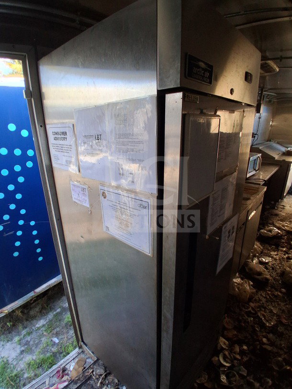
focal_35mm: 17
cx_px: 146
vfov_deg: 91.0
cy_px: 194
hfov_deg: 74.7
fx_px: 191
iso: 100
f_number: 2.2
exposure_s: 1/120
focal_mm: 1.4
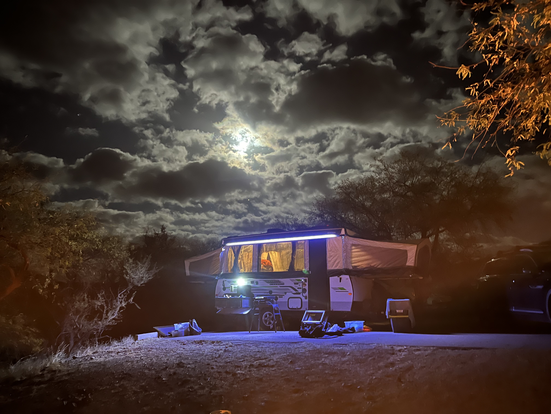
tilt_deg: +13.1
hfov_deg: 67.3
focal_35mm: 26
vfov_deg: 53.1
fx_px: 414
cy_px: 207
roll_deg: +0.1
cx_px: 276
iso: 800
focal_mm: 5.7
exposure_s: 1/5
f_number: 1.5
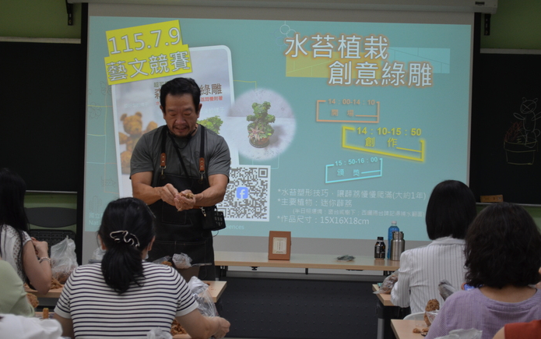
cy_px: 166
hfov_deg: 24.5
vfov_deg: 15.5
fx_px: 1247
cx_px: 271
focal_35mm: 85
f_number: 5.6
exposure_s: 1/125
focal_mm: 55
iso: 800
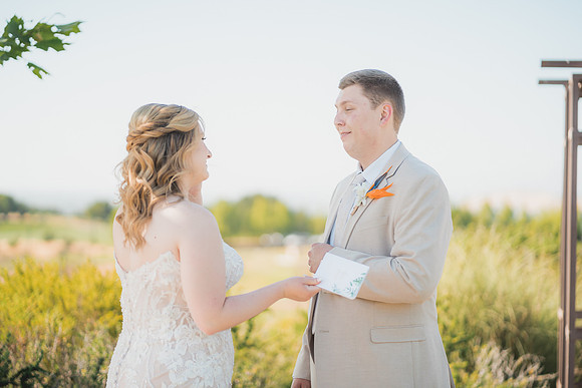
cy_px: 194
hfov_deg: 23.9
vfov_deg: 16.1
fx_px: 1374
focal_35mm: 85
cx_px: 291
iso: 125
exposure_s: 1/2000
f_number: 1.8
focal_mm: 85
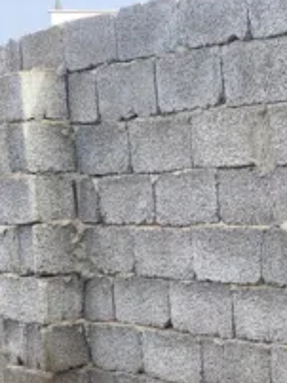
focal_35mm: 103
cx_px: 279
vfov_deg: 18.7
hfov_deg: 14.1
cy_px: 355
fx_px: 1141
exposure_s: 1/324
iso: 20
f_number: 2
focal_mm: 6
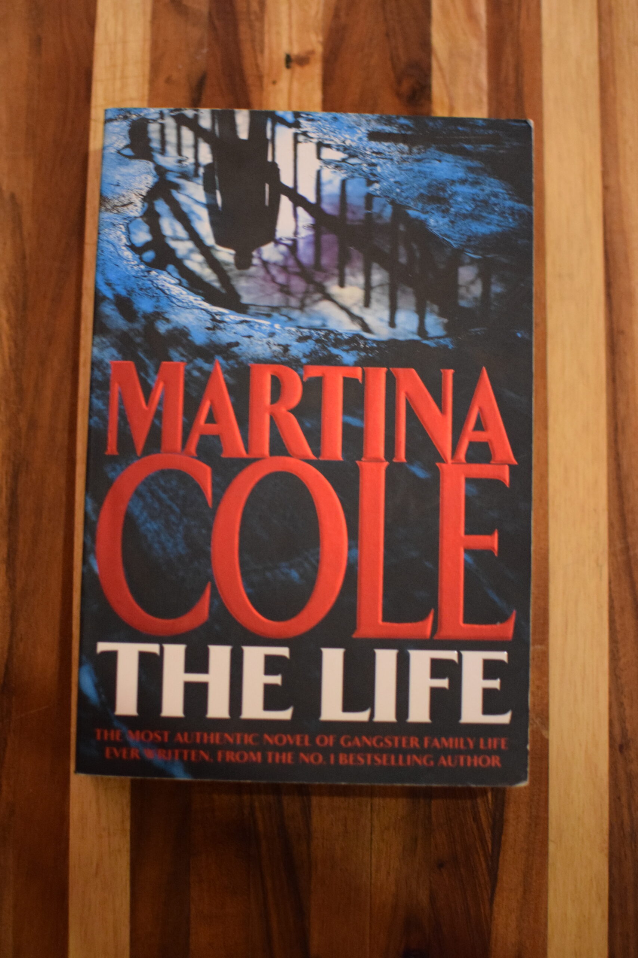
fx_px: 1395
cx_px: 319
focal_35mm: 52
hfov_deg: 25.8
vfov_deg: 37.8
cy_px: 479
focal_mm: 35
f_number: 1.8
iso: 3200
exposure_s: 1/80
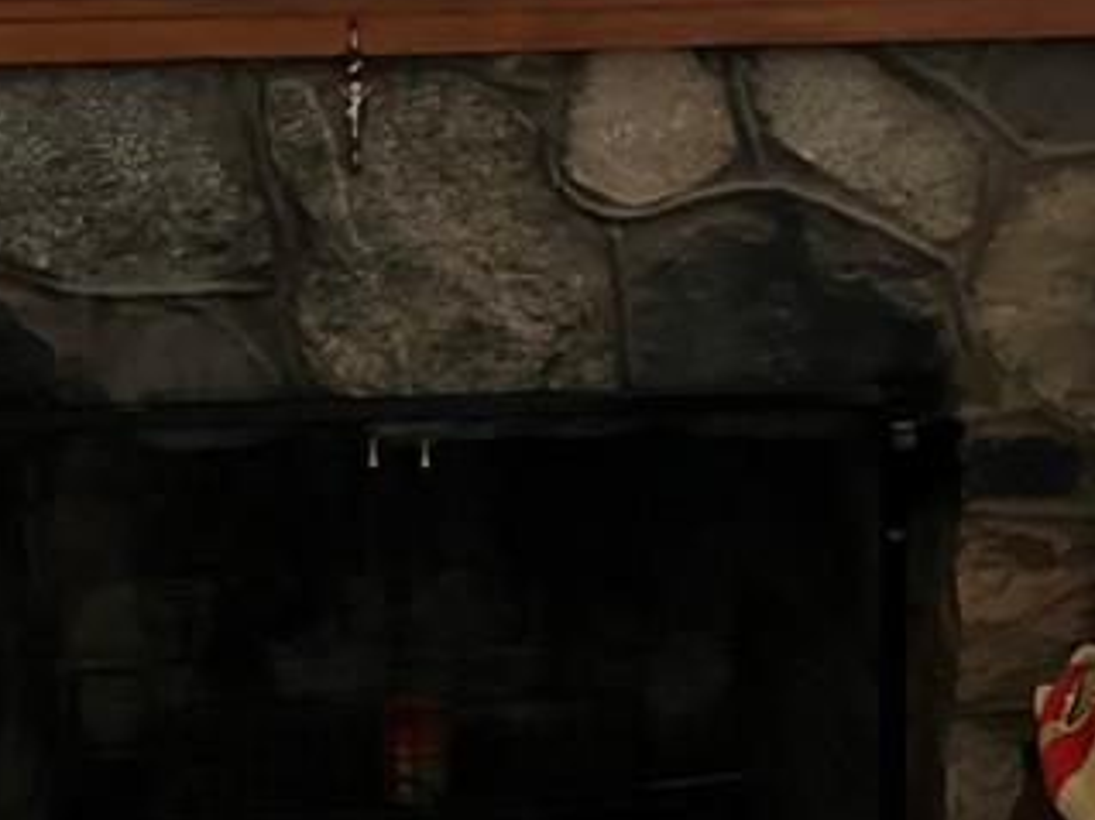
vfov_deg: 16.3
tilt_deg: -11.6
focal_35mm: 90
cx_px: 439
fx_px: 2846
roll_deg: +1.0
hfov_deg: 21.7
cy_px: 220
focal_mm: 3.99
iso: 320
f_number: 1.8
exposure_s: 1/30
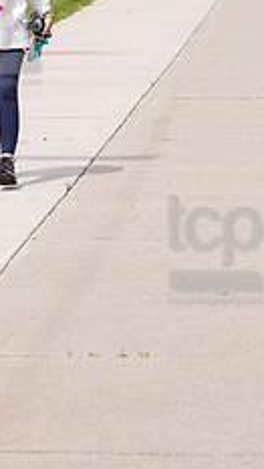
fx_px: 3025
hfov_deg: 5.0
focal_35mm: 243
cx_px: -6
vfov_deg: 8.8
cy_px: 32
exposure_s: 1/640
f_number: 6.3
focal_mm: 120
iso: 200
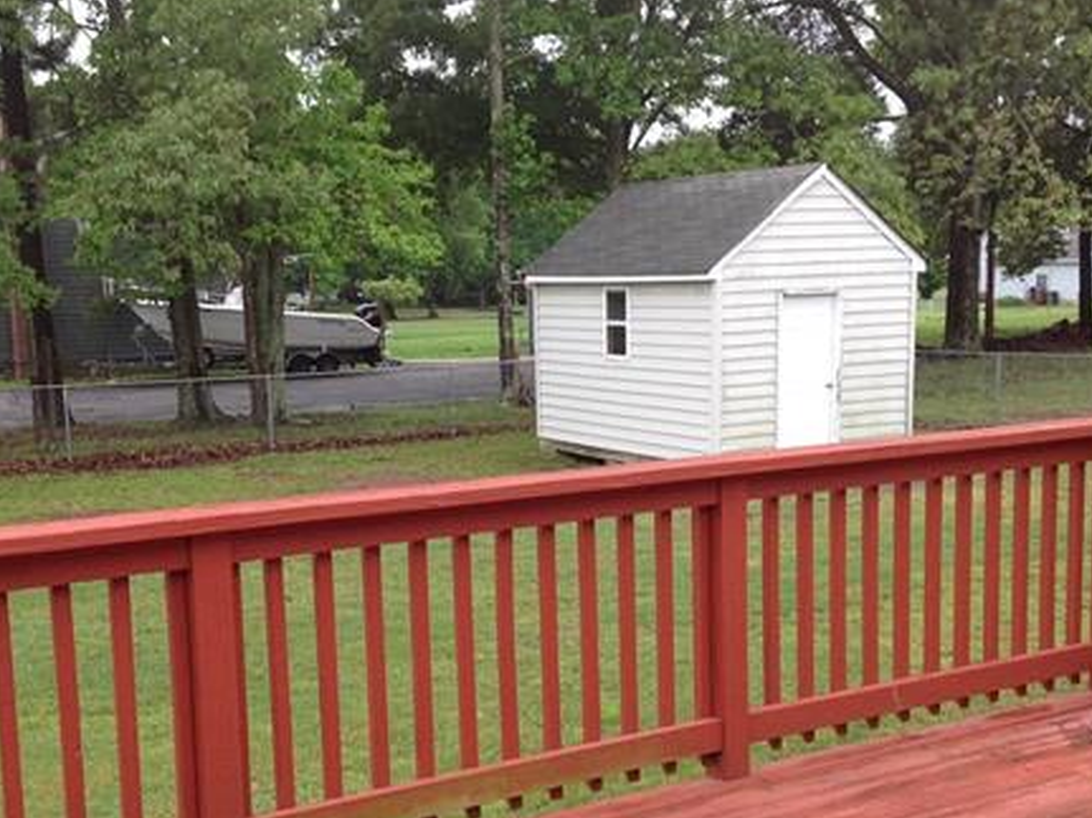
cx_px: 519
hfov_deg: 36.8
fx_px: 1640
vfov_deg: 27.9
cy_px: 501
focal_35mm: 52
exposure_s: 1/120
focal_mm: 4.28
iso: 100
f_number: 2.4
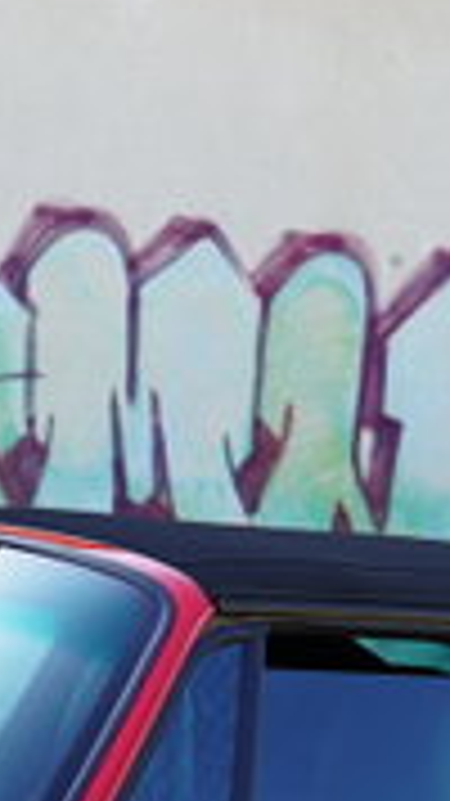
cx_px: -378
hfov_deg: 8.8
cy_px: 945
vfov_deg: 15.8
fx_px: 2782
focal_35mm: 131
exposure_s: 1/80
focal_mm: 29
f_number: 5.6
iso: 100
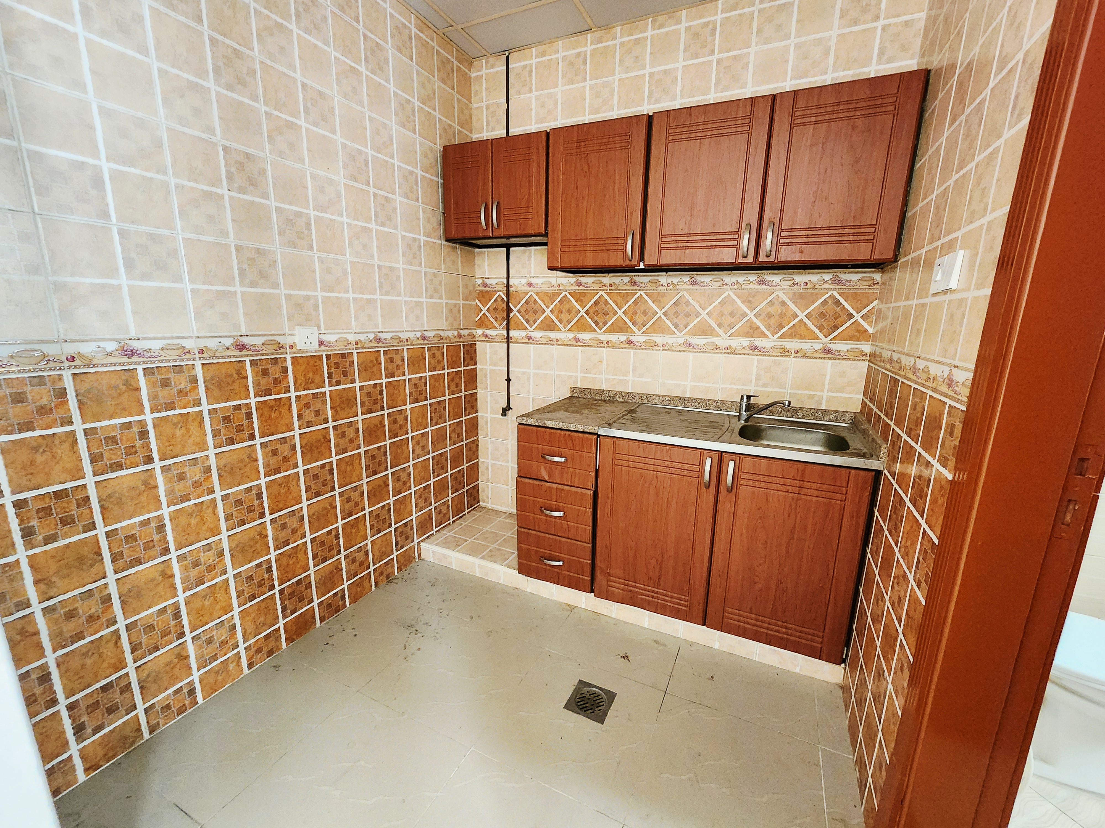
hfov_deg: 106.2
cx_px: 552
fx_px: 415
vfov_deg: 89.9
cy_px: 414
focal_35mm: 13
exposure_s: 1/24
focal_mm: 2.2
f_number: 2.2
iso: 1000
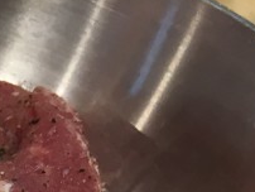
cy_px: 476
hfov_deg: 11.5
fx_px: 1084
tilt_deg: -51.7
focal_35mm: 147
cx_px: -314
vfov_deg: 9.0
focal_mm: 4.15
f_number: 2.2
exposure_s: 1/30
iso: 50
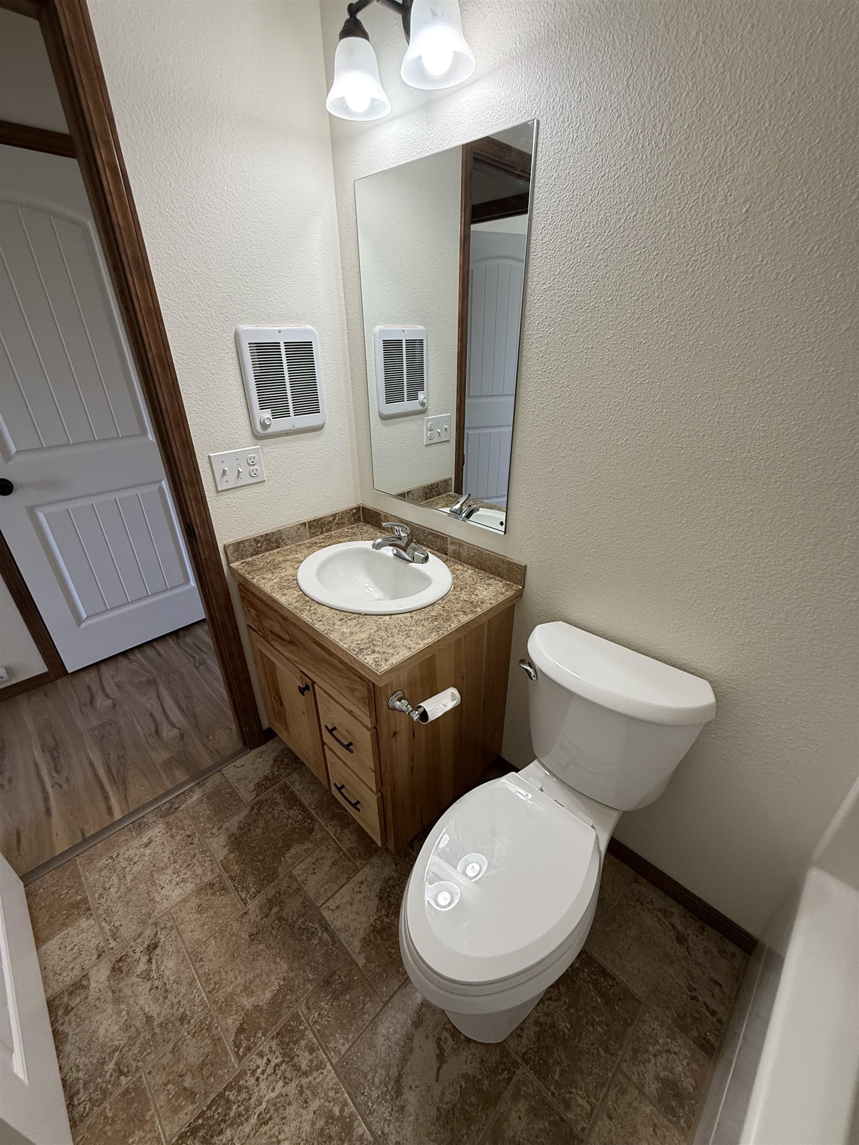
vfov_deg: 102.1
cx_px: 430
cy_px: 572
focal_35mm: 14
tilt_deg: -26.8
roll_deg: +0.9
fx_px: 463
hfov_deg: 85.7
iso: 200
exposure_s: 1/120
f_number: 2.2
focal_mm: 2.22
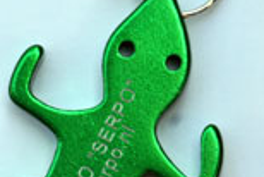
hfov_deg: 4.0
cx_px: 139
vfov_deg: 2.7
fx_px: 3741
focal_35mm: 510
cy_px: 225
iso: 200
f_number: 9
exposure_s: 1/125
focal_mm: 105
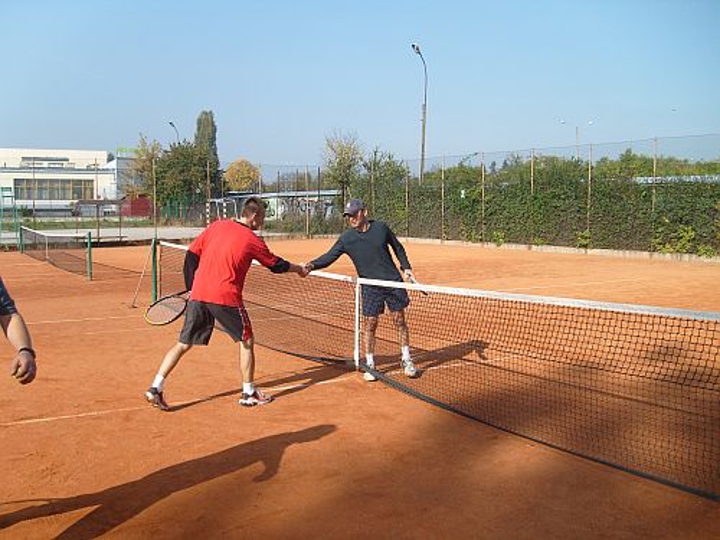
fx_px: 728
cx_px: 360
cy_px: 270
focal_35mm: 35
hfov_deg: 52.6
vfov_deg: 40.7
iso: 80
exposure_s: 1/250
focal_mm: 5.8
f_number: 7.1
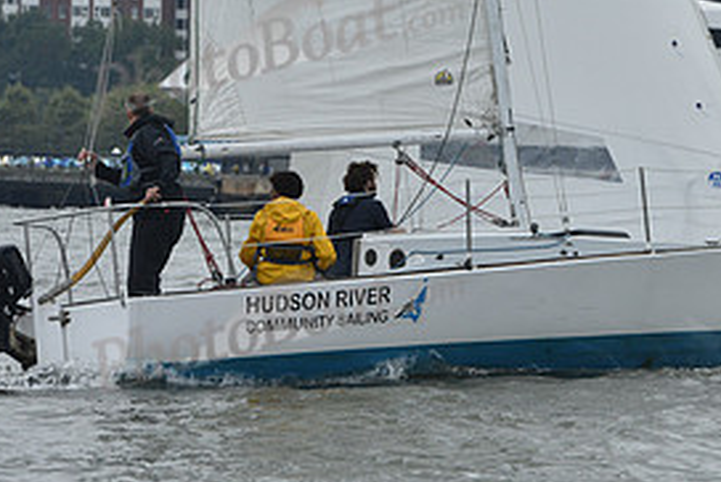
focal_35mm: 394
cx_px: 604
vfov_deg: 3.5
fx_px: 7899
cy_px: 150
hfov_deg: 5.2
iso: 400
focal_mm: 185
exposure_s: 1/800
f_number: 7.1
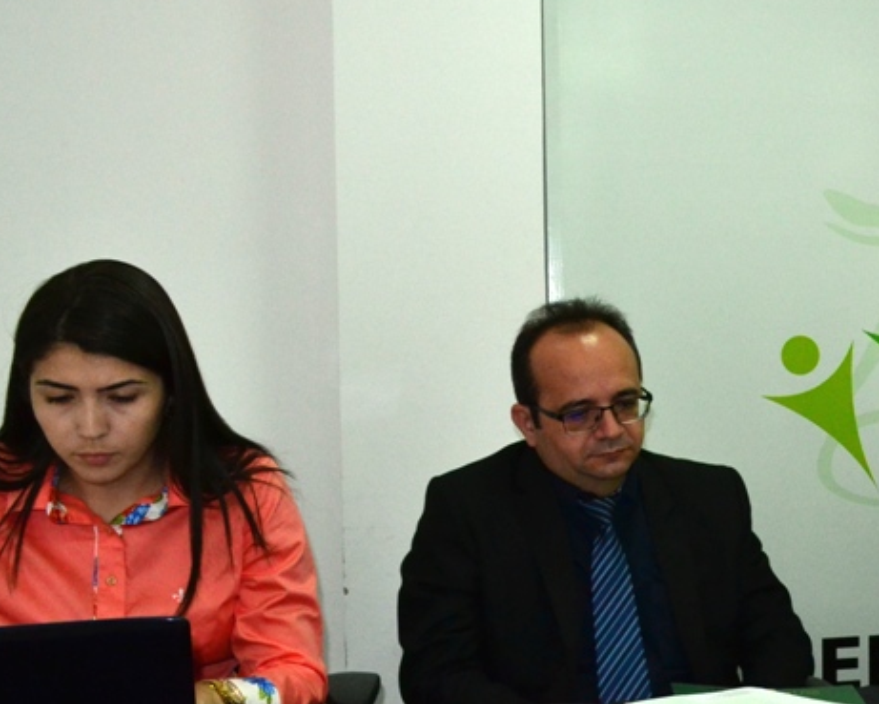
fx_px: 1431
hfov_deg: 31.7
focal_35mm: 55
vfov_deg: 27.6
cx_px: 866
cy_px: 348
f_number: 7.1
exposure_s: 1/200
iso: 1600
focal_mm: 18
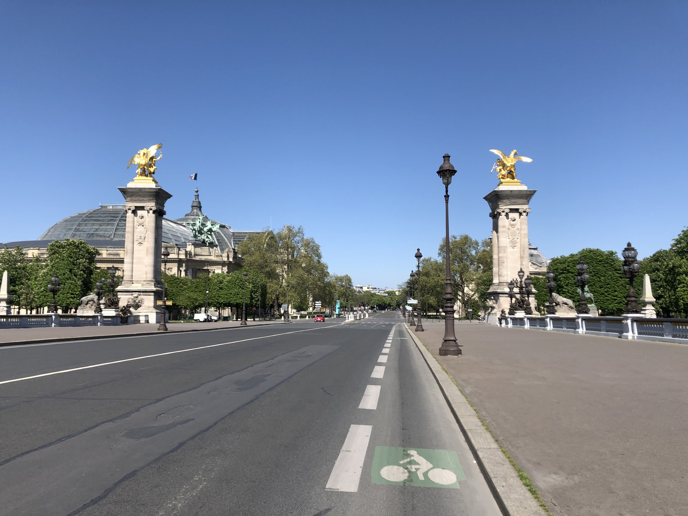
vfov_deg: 49.7
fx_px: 557
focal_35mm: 28
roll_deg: +0.9
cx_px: 344
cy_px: 258
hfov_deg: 63.4
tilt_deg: +3.9
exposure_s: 1/2288
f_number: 1.8
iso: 20
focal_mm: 4
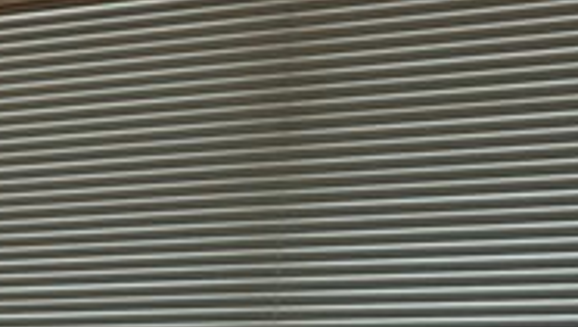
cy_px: 713
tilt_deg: -8.7
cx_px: -544
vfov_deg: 8.0
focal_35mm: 144
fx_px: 2209
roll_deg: +0.0
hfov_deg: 13.1
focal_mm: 6.76
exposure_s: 1/60
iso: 250
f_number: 1.78
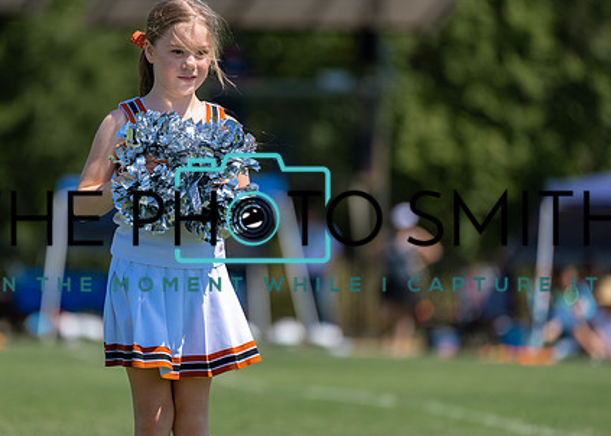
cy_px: 222
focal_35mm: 288
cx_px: 208
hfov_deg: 7.0
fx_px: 4997
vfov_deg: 5.0
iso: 100
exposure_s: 1/2500
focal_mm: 200
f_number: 2.8
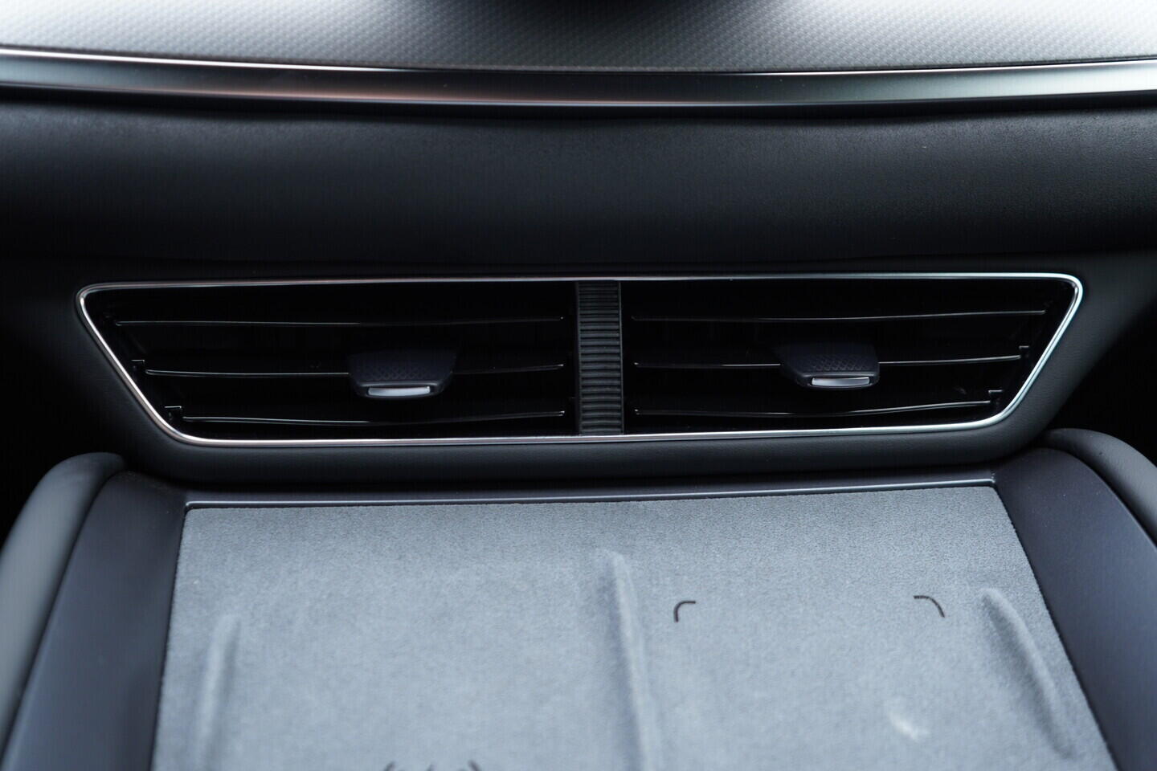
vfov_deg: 36.9
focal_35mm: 36
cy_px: 386
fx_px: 1157
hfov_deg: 53.1
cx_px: 578
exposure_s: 1/40
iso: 320
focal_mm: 24
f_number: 2.8
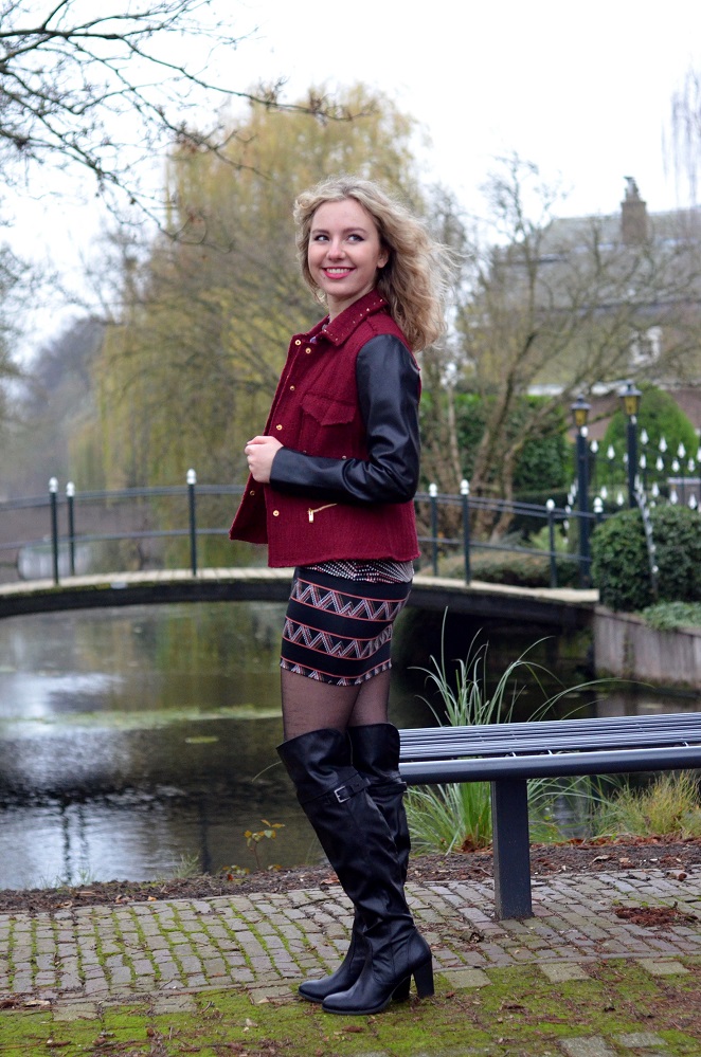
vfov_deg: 27.0
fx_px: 2200
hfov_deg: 18.1
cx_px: 350
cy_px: 528
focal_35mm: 75
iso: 2000
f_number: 3.2
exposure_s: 1/800
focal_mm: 50
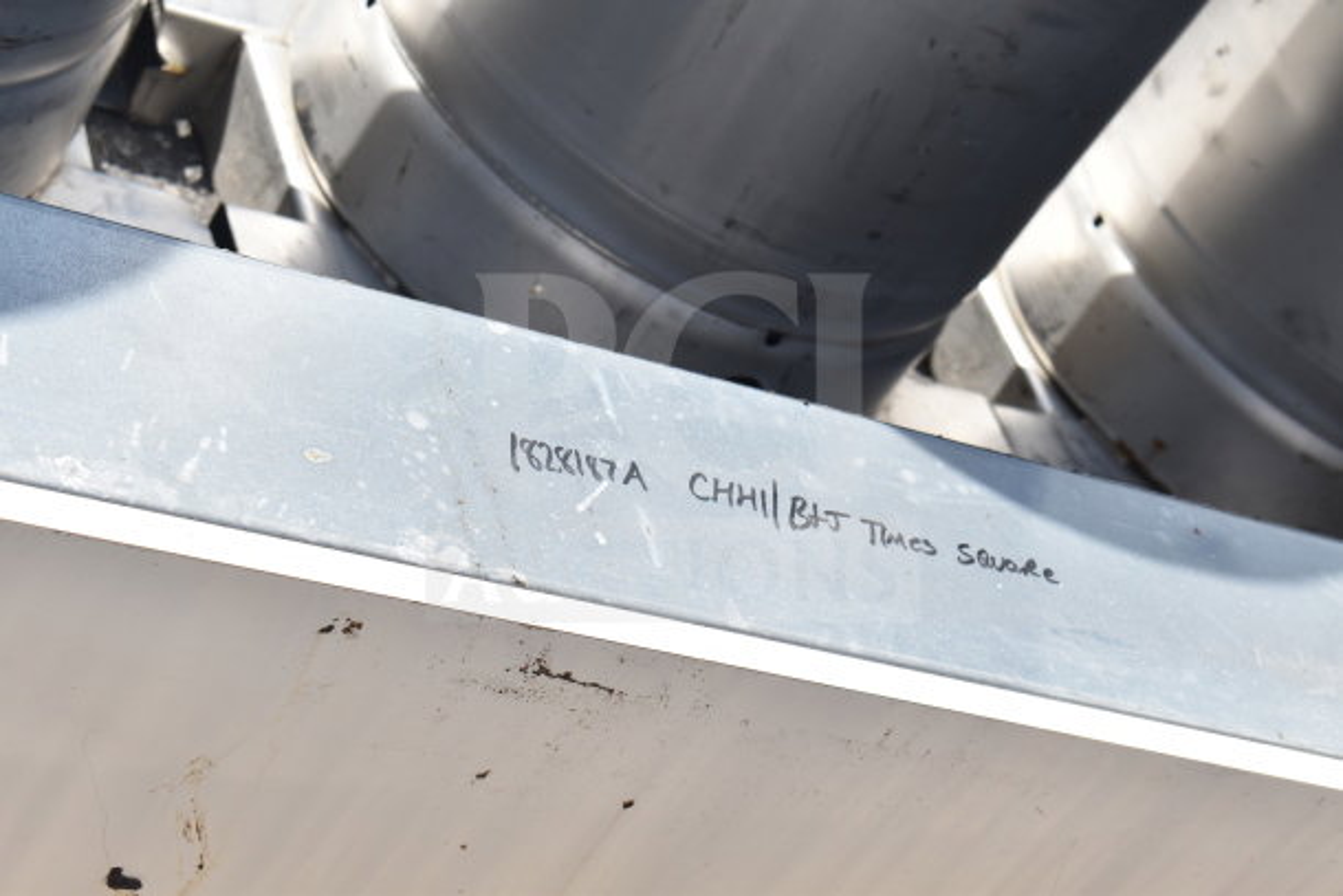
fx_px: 3078
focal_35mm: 82
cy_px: 448
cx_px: 672
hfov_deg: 24.6
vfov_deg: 16.6
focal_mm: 55
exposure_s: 1/250
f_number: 8
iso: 200
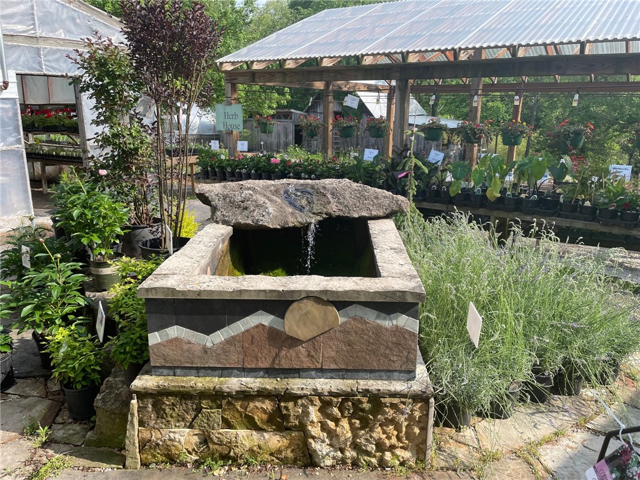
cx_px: 320
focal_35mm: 26
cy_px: 240
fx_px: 481
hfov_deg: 67.3
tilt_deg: -13.7
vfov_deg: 53.1
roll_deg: +0.5
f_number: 1.6
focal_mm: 4.2
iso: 32
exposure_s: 1/1304
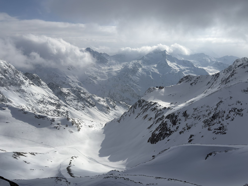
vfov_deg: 49.7
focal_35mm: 28
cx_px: 124
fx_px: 201
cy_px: 93
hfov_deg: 63.4
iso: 64
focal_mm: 6.76
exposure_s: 1/21277
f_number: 1.78
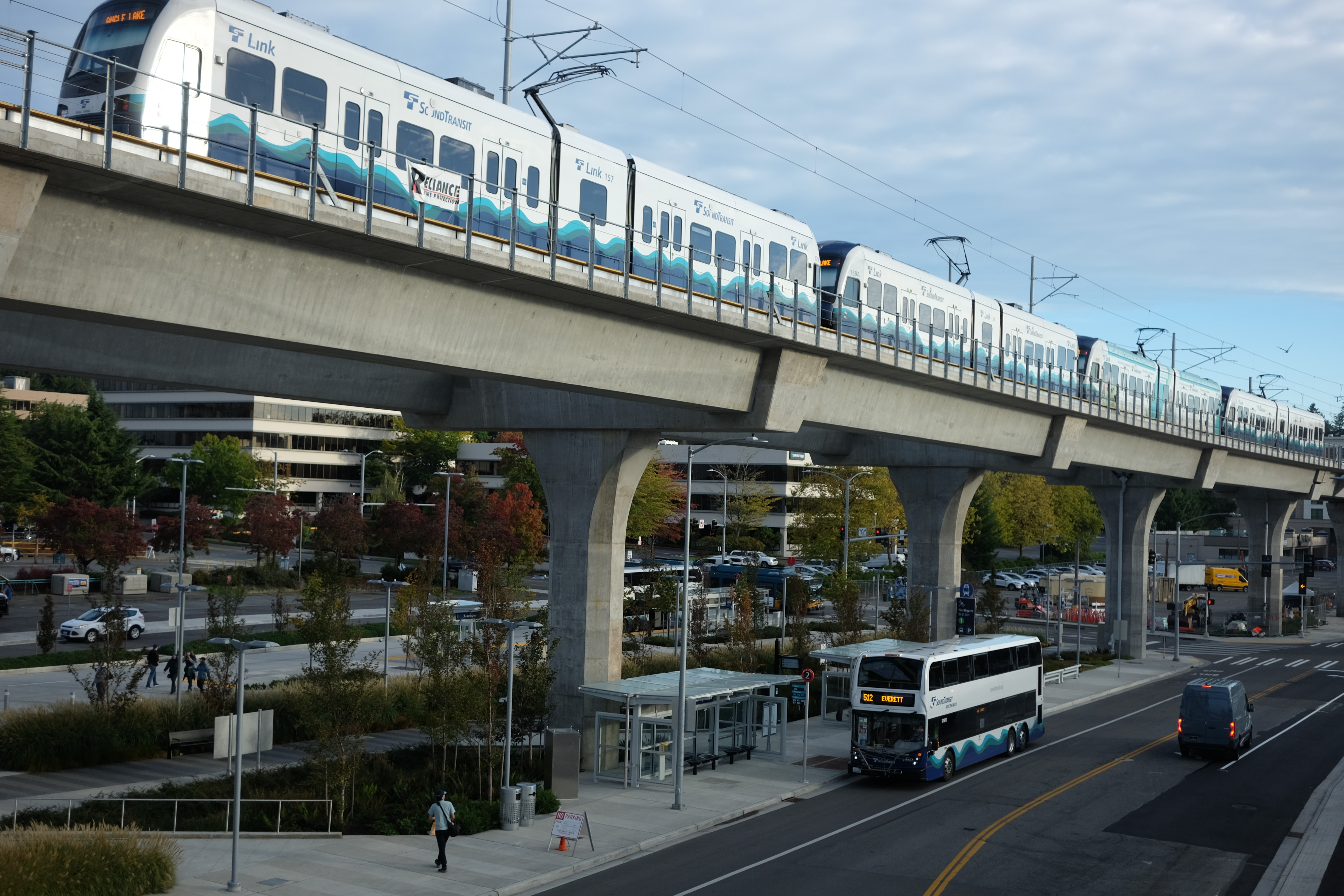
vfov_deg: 32.6
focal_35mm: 41
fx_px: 1531
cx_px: 672
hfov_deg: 47.4
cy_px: 448
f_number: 2.8
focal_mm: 27
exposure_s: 1/1100
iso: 200
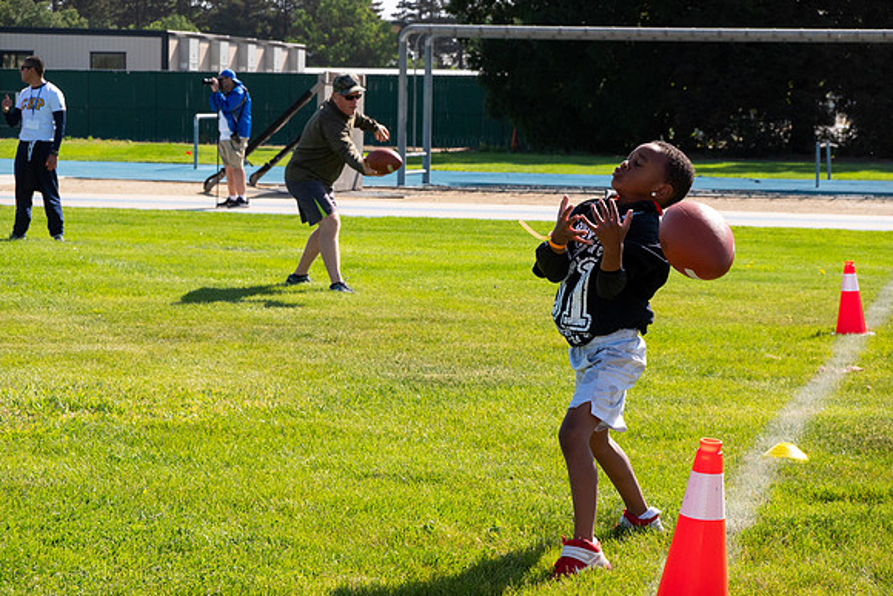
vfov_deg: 15.0
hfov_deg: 22.4
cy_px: 298
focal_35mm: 91
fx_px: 2258
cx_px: 446
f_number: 4
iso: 320
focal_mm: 33.33
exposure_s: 1/1600
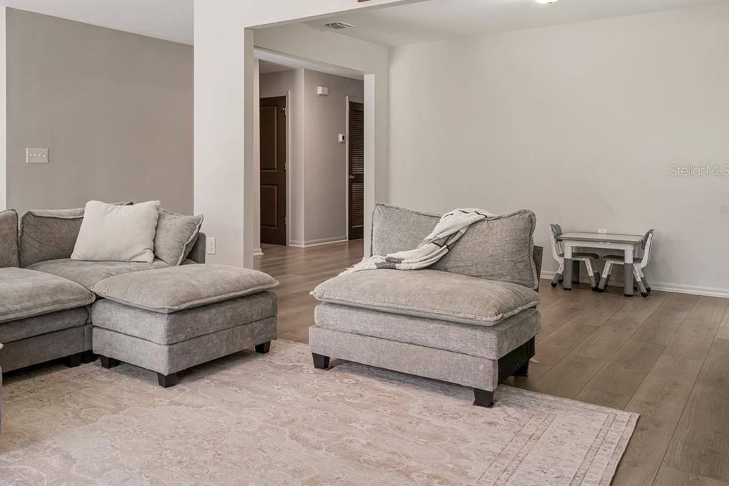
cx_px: 167
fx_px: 643
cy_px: 170
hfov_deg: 55.7
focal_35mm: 32
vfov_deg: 41.0
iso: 400
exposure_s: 1/30
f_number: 8
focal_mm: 20.5
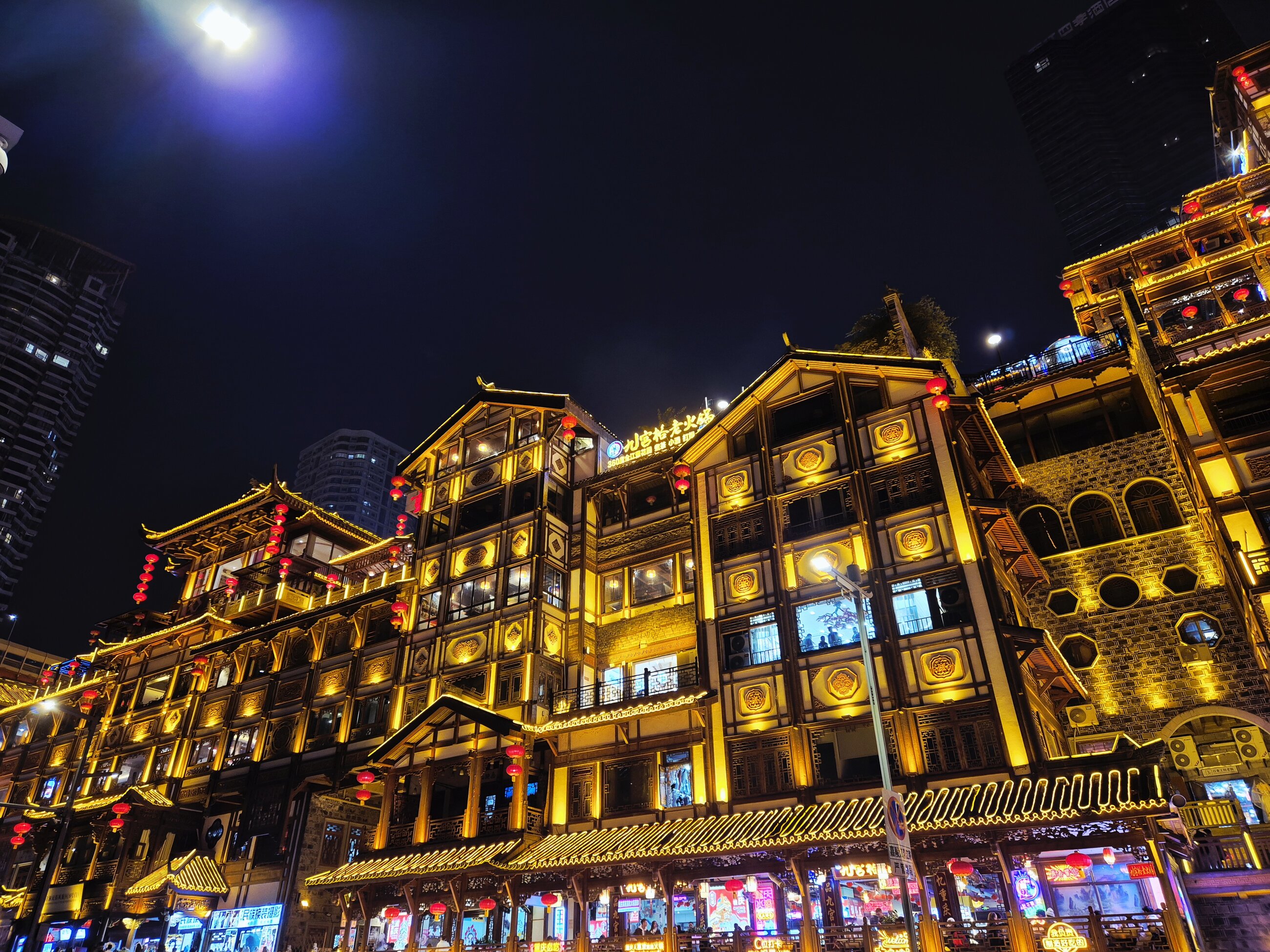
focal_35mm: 23
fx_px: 844
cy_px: 476
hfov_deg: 73.9
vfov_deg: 58.9
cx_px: 635
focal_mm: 5.4
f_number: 1.8
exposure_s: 1/50
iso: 250
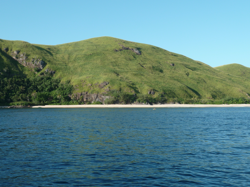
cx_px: 125
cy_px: 94
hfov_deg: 36.8
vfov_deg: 28.0
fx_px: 376
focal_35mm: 52
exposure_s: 1/400
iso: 80
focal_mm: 8.5
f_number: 3.8
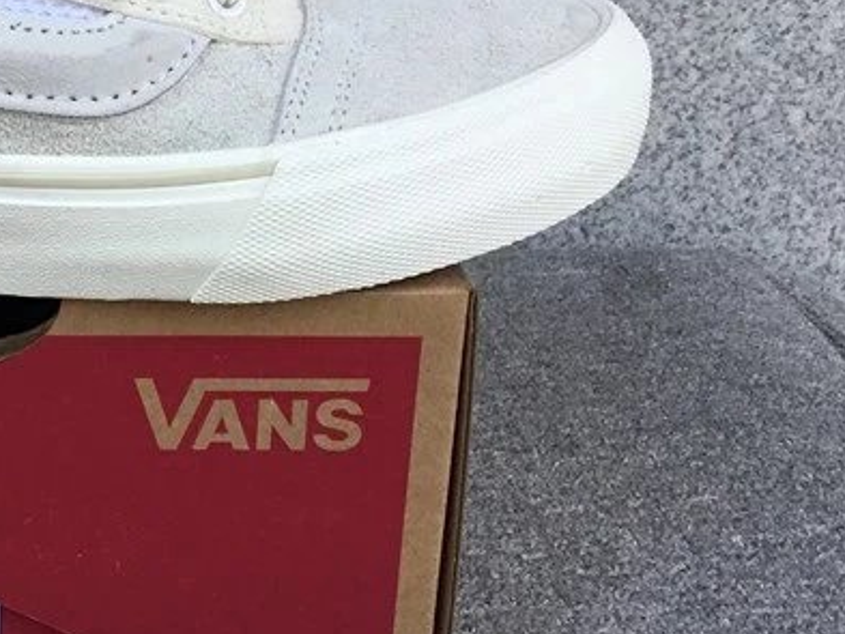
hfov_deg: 26.2
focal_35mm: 71
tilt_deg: -20.4
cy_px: 201
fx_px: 1734
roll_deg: -0.7
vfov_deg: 20.6
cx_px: 28
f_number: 2.4
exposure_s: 1/375
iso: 25
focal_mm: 3.3
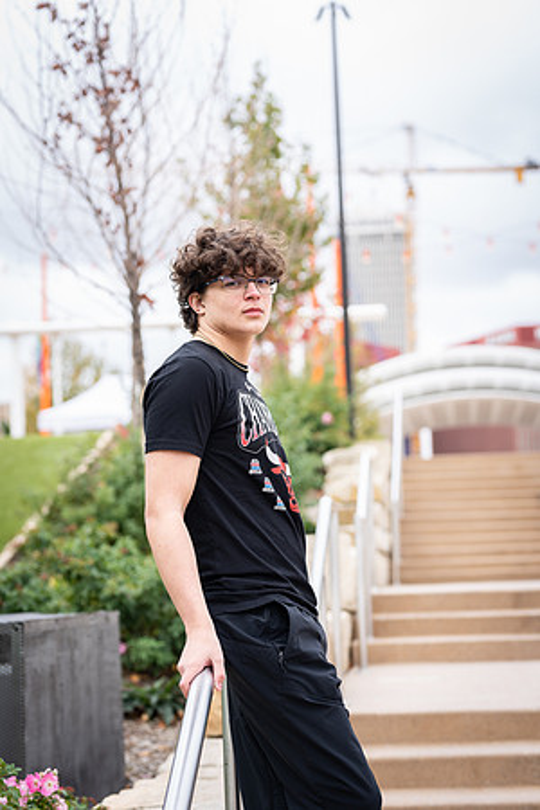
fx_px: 1912
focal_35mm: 85
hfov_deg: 16.1
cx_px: 270
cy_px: 405
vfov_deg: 23.9
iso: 50
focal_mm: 85
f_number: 3.5
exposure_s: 1/125
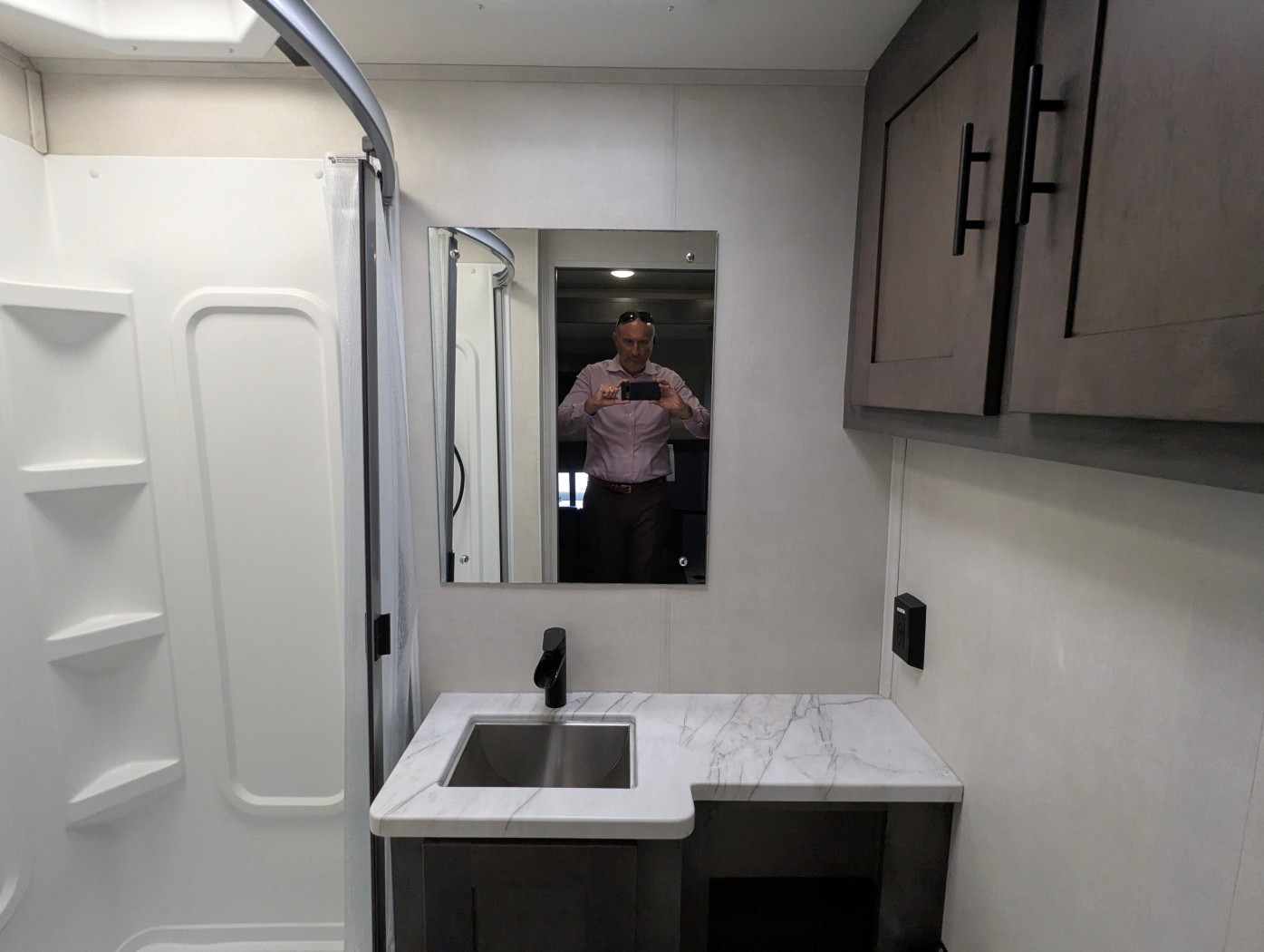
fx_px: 585
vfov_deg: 78.2
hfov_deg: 94.4
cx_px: 632
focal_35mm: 16
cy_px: 476
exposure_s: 1/300
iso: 313
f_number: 2.2
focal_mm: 2.35
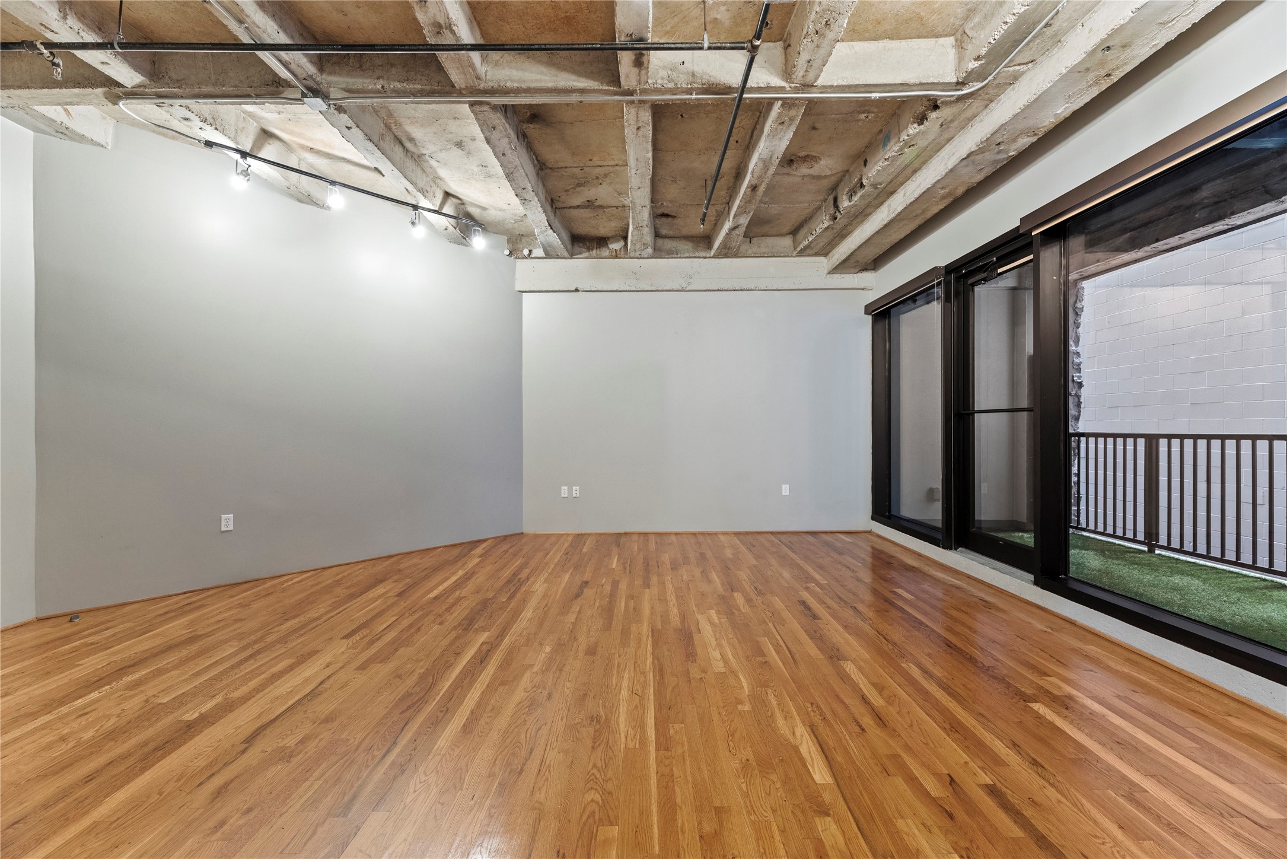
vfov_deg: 81.2
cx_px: 644
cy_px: 430
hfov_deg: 104.2
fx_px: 501
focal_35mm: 14
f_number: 8
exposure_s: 1.3
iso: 800
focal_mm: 14
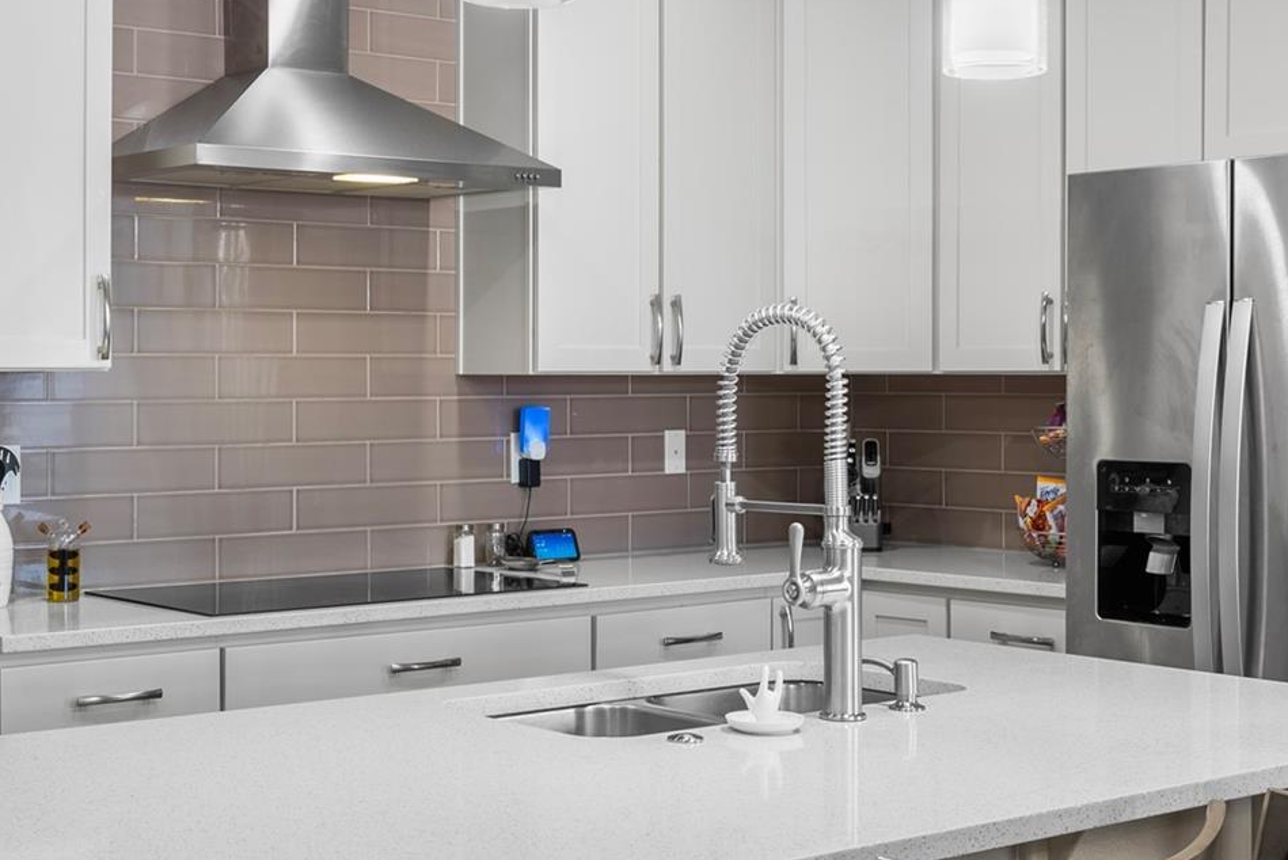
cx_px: 542
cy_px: 380
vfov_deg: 23.0
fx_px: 2112
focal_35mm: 59
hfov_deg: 33.8
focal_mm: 35
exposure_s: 2.5
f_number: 8
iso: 100
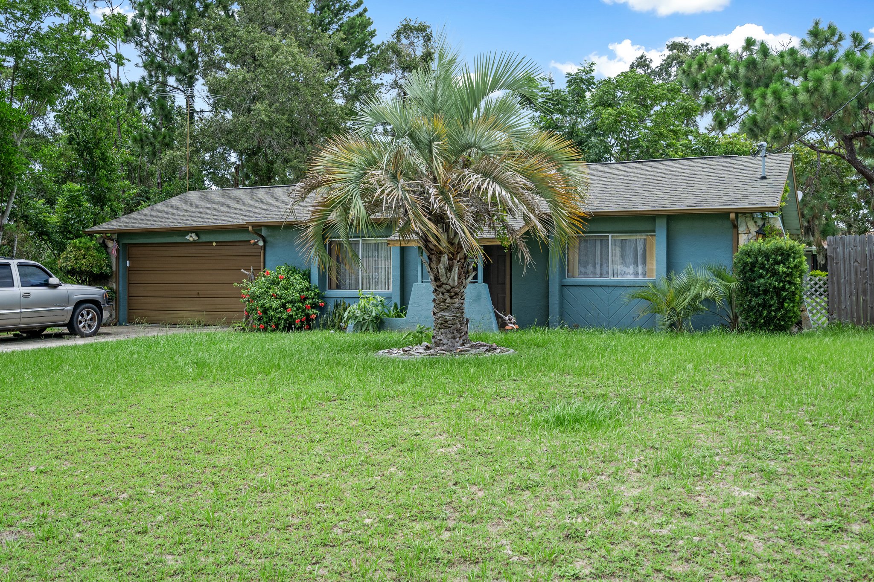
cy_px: 291
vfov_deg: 37.8
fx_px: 850
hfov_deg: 54.4
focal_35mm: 35
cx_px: 437
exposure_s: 1/60
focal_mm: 35
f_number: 8
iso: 320
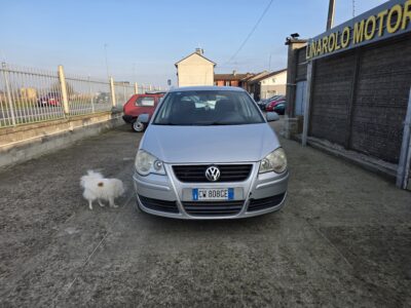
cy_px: 154
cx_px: 206
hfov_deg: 73.9
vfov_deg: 58.9
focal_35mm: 23
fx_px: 273
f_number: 1.7
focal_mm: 6.25
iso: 80
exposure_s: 1/1983
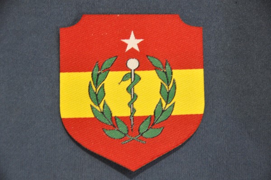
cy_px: 90
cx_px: 136
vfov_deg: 10.1
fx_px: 1015
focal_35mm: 135
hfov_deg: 15.2
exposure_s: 1/40
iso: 3200
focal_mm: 90
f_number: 5.3
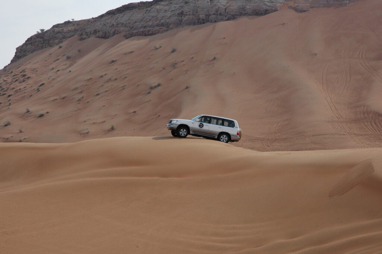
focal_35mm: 105
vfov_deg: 13.0
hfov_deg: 19.5
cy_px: 127
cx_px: 191
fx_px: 1113
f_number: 14
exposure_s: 1/800
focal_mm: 70
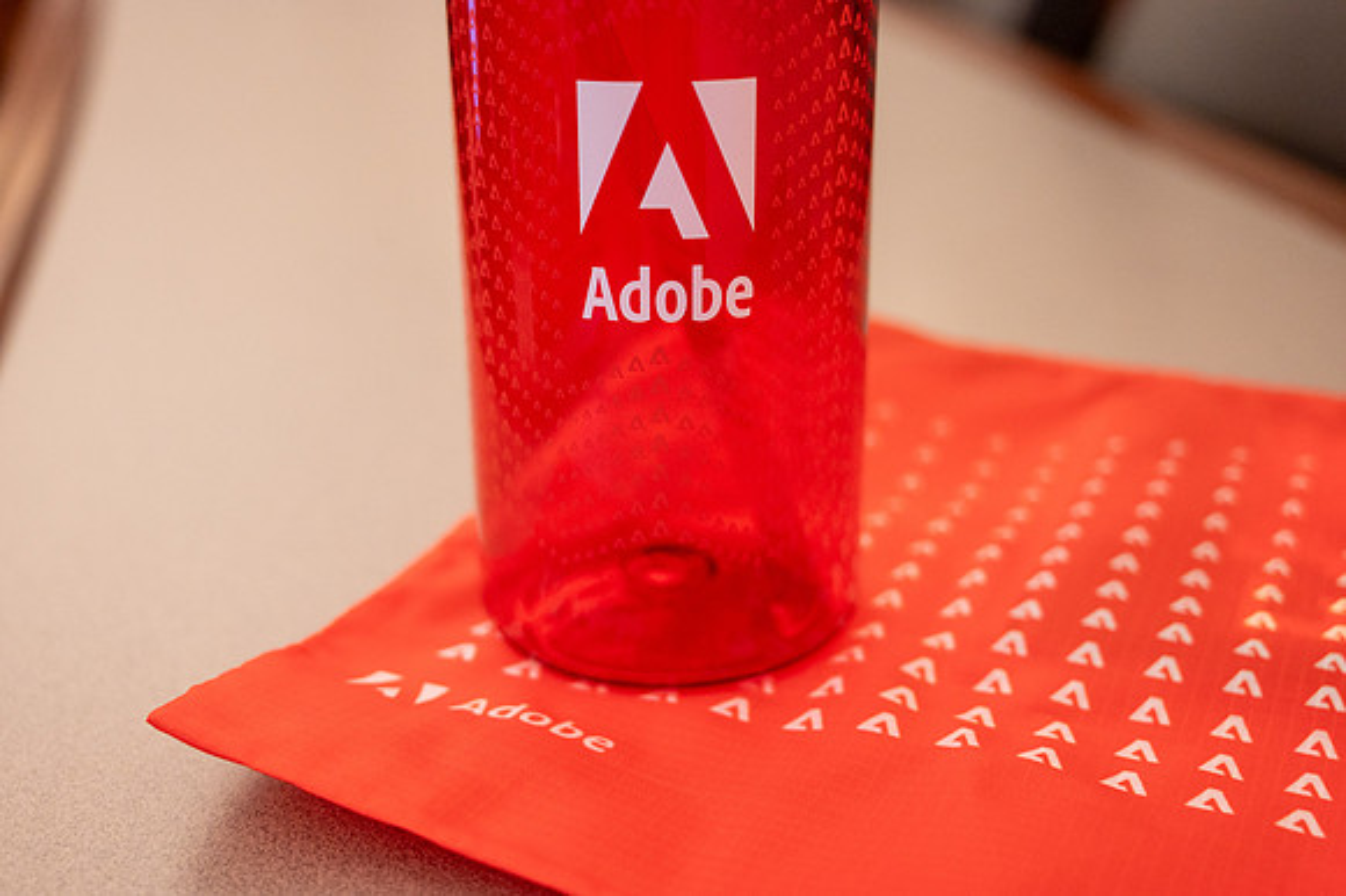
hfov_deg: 43.6
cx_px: 673
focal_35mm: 45
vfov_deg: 29.8
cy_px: 448
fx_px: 1683
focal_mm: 45
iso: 1600
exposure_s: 1/125
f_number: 4
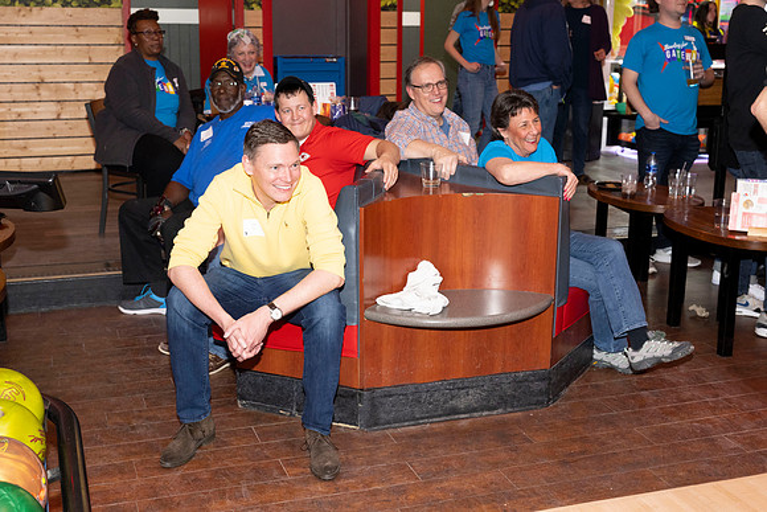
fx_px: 959
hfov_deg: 43.6
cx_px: 384
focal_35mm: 45
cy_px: 256
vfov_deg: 29.9
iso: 2000
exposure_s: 1/100
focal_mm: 45
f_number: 5.6
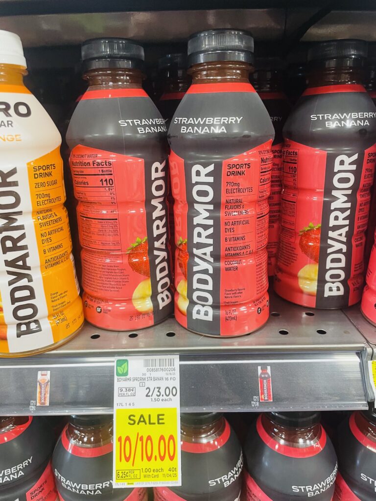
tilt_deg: -18.4
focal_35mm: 26
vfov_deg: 67.3
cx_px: 188
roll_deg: +1.1
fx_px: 377
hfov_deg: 53.1
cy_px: 250
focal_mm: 4.2
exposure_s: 1/60
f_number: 1.6
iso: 200
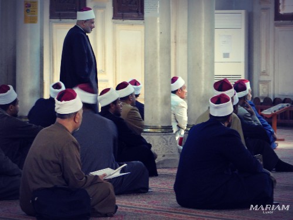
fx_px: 1710
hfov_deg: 9.8
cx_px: 146
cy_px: 110
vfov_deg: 7.4
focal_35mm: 202
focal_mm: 35.9
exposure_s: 1/15
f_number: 5.4
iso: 800
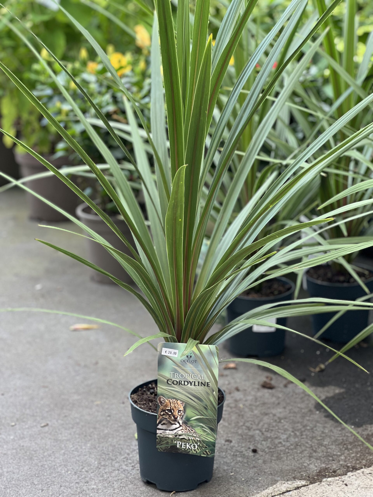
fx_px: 1106
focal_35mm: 77
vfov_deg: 25.3
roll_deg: +2.1
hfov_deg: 19.1
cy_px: 248
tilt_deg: -15.4
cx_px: 186
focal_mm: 9
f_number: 2.8
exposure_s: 1/121
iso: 64
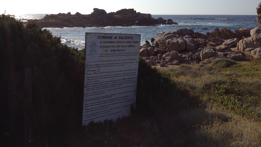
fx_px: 270
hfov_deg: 51.6
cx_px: 128
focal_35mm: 39
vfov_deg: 30.4
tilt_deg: -10.9
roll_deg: +1.8
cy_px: 59
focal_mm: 4.28
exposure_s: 1/3067
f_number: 2.4
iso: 50
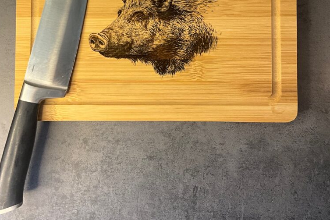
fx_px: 376
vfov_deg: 31.9
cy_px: 49
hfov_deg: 47.4
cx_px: 163
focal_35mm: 41
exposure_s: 1/65
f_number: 1.8
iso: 64
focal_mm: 3
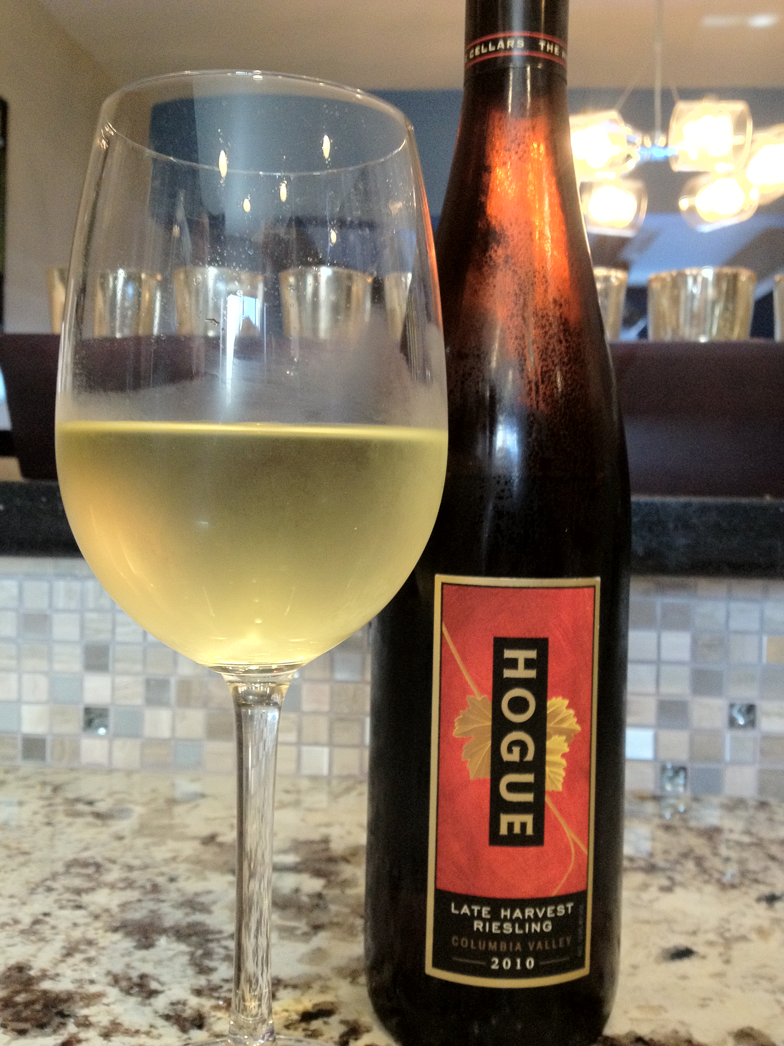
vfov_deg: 52.6
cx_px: 392
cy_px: 523
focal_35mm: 35
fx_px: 1057
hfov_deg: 40.7
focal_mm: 4.28
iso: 320
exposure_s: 1/20
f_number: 2.4
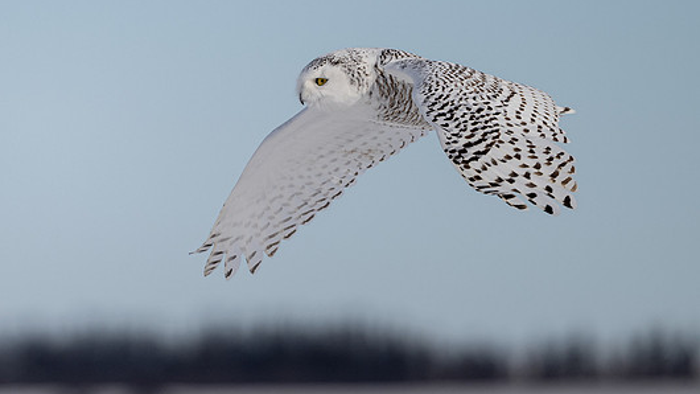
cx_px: 129
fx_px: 17353
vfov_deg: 1.3
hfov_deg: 2.3
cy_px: 170
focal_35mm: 935
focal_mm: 500
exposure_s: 1/2500
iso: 640
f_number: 5.6
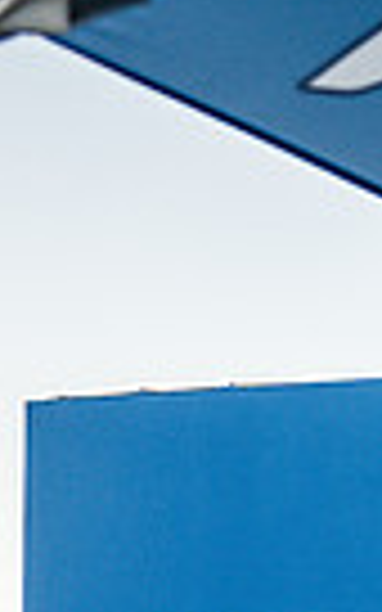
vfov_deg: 18.6
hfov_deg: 11.8
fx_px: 1732
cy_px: 799
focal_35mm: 104
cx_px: 652
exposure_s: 1/200
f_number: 4
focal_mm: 24
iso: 320
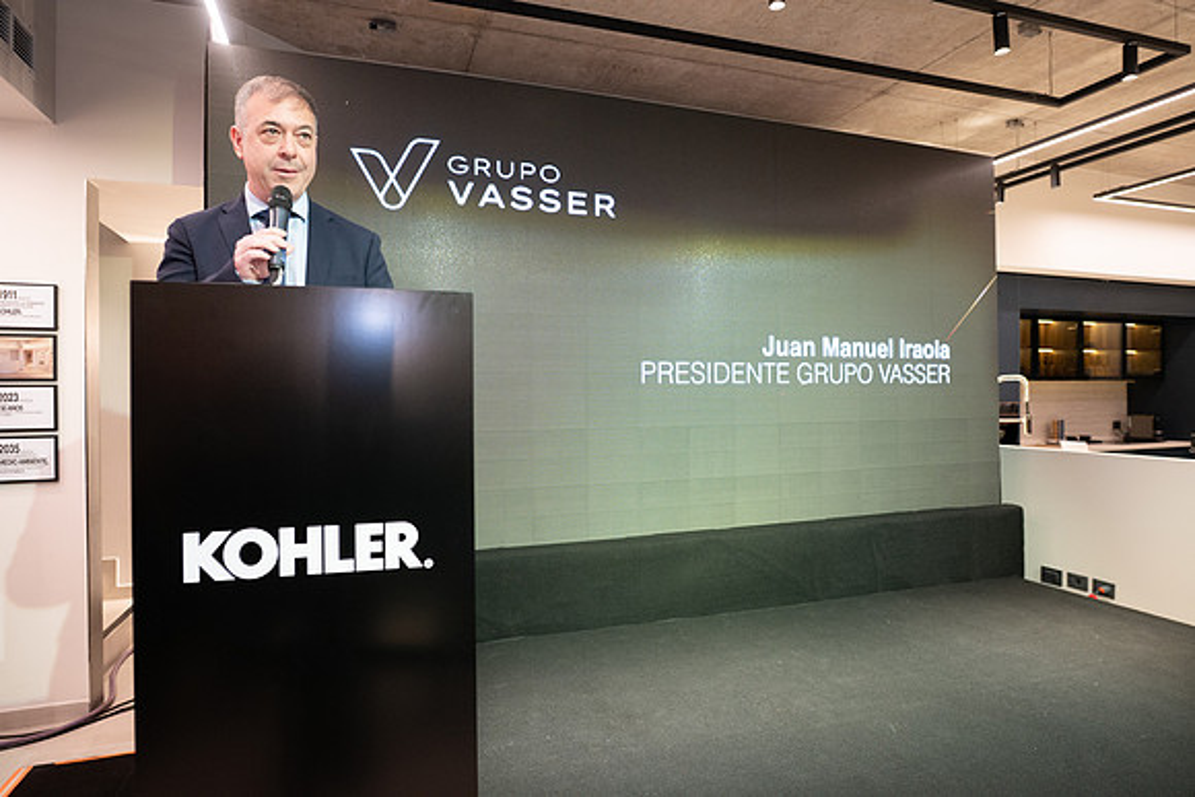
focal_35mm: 20
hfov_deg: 84.0
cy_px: 398
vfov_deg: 62.0
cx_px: 598
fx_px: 664
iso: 1600
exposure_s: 1/200
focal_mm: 20
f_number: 3.5
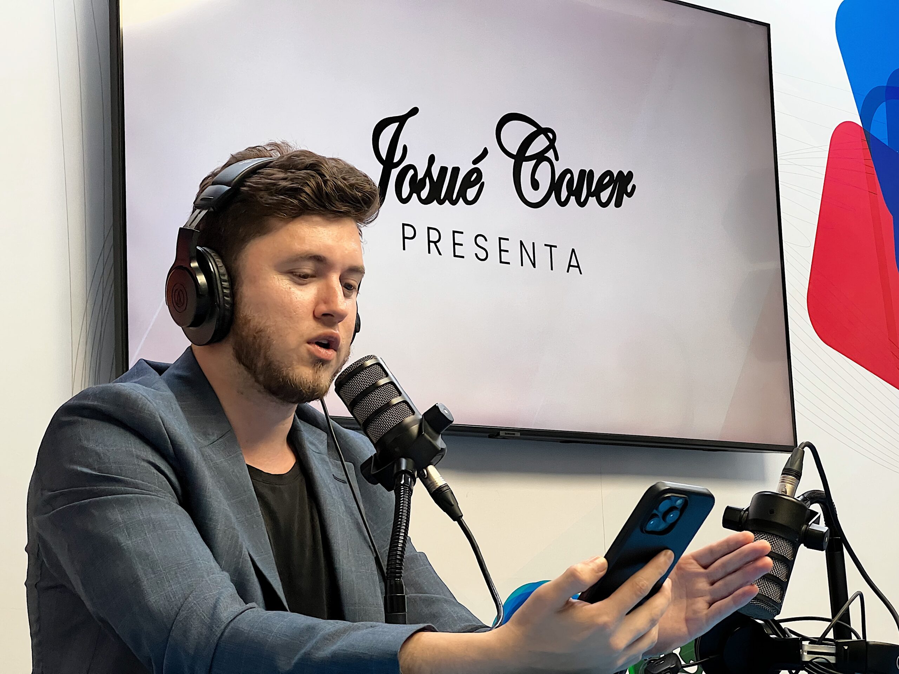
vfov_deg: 19.1
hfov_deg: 25.3
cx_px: 450
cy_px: 337
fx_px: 2000
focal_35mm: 77
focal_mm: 9
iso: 200
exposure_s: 1/60
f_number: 2.8
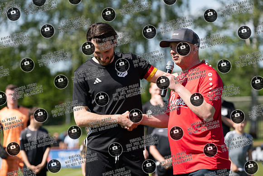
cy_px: 82
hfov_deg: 12.8
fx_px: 1171
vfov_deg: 8.6
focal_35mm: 160
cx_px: 140
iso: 110
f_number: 4
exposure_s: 1/800
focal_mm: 150
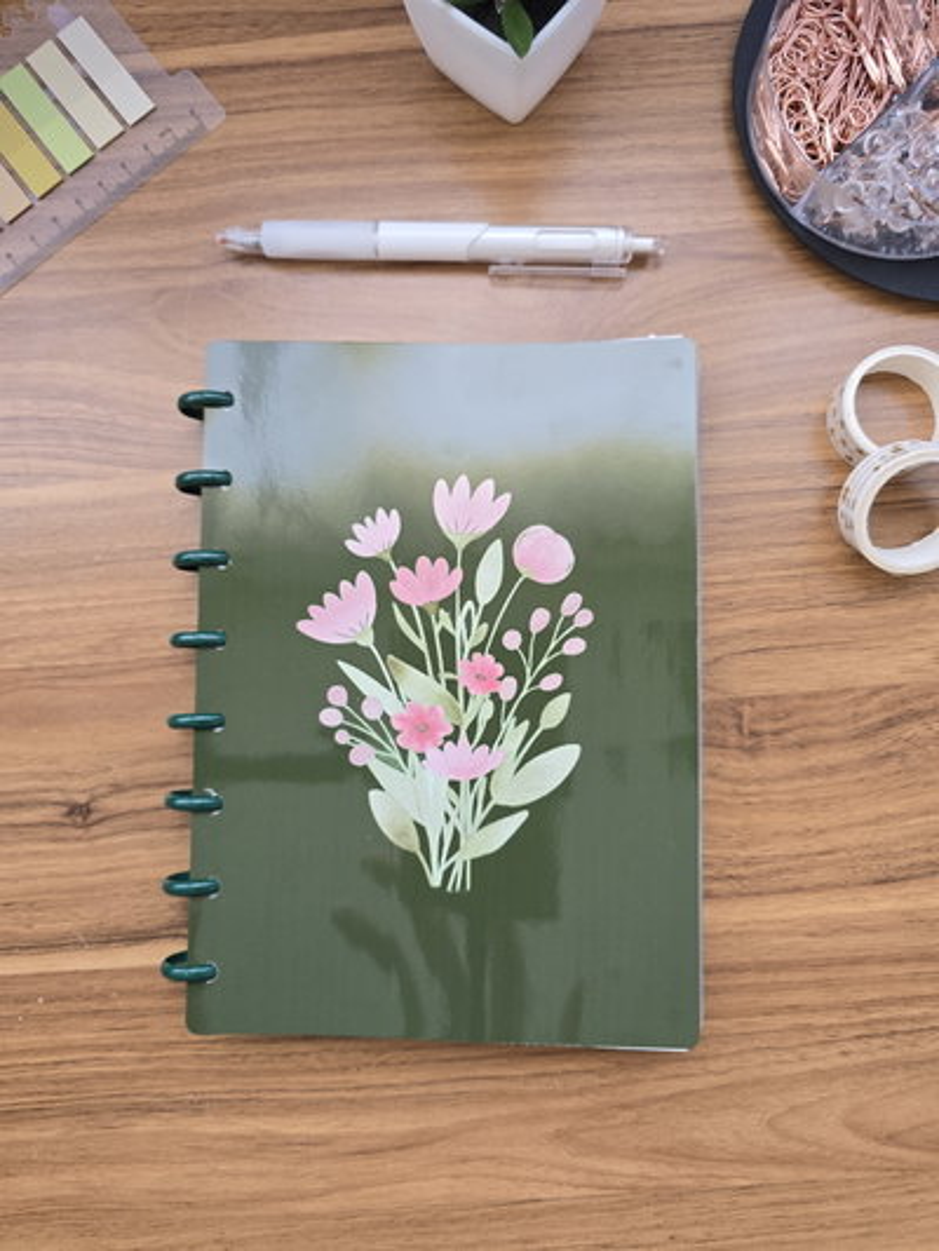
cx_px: 470
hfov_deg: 58.9
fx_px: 832
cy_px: 626
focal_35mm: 23
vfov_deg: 73.9
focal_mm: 6.3
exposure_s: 1/58.6
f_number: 1.7
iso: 160
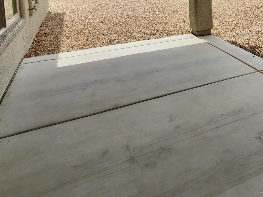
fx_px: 258
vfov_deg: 36.8
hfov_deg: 47.2
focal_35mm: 34
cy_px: -7
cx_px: 247
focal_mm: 1.8
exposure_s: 1/1293
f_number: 2.2
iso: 50
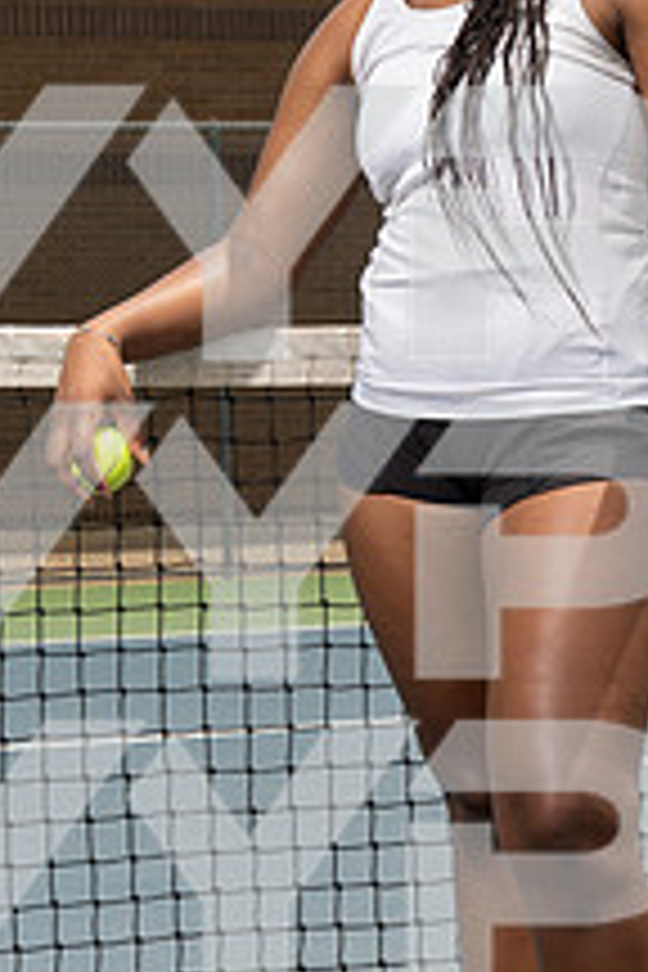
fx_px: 3375
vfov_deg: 16.4
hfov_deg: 11.0
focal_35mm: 125
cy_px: 544
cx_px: 364
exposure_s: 1/250
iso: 100
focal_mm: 60
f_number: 8
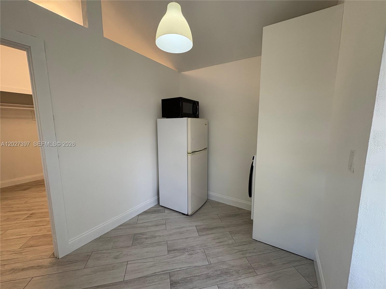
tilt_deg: -7.1
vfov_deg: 85.7
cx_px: 193
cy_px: 144
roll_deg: +0.6
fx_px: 156
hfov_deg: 102.1
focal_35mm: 14
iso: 200
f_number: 2.2
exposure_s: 1/120
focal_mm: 2.22
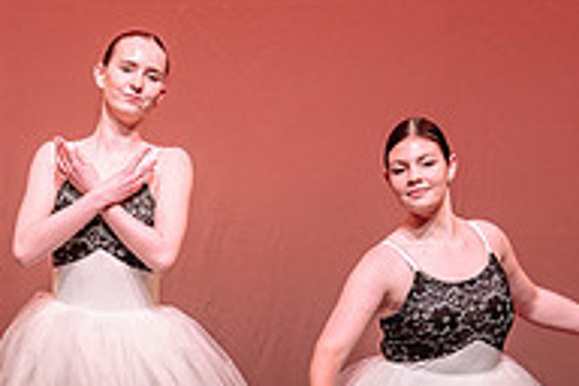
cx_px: 114
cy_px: 257
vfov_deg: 3.3
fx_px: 6626
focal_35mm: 412
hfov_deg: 5.0
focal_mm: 122
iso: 1000
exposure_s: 1/500
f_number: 2.8
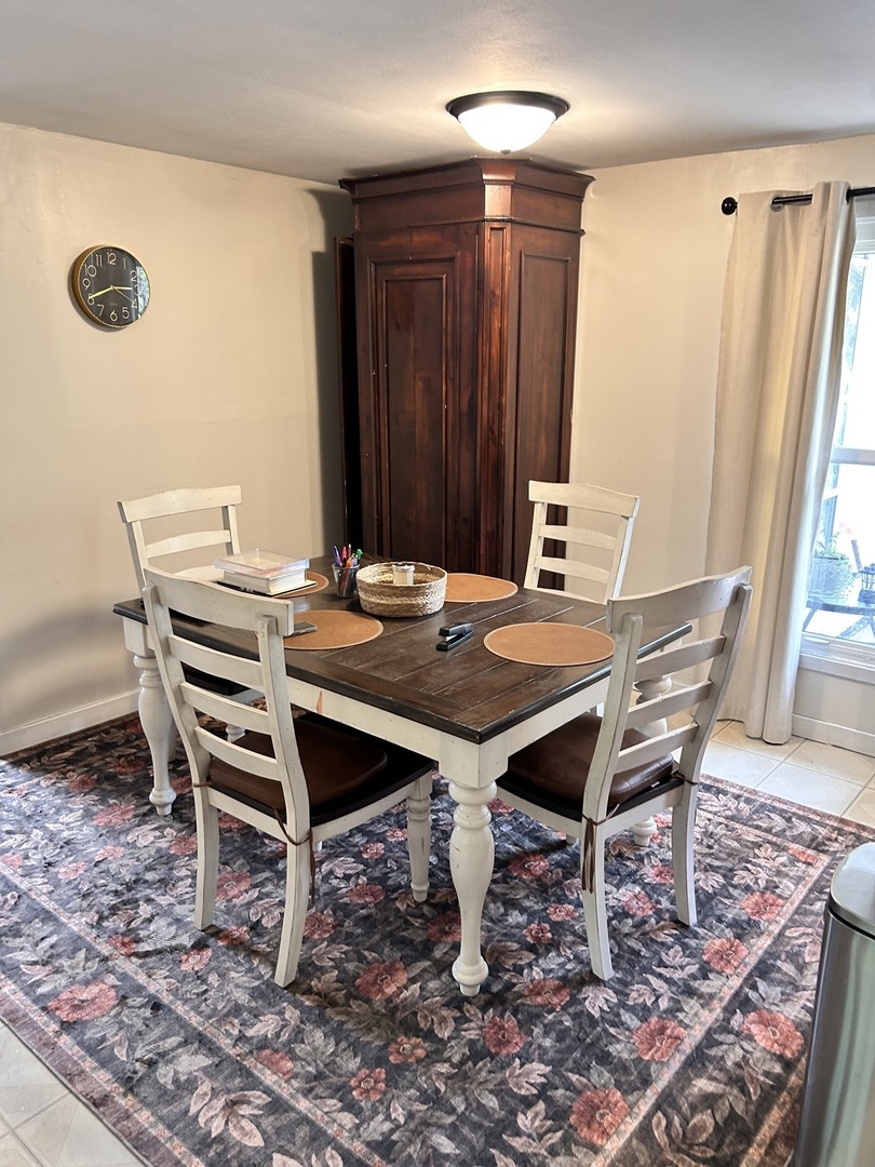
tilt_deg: -14.8
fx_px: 876
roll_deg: +0.6
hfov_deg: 53.1
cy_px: 584
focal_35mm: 26
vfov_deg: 67.3
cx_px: 438
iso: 160
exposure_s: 1/60
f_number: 1.5
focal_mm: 5.7
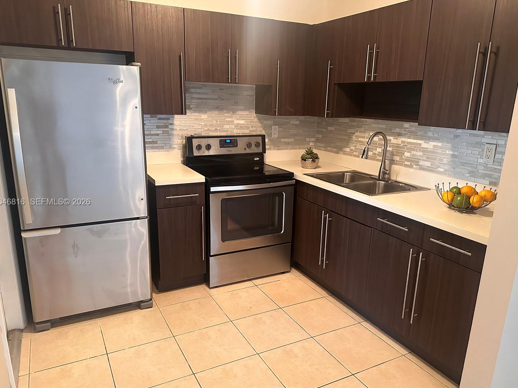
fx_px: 389
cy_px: 202
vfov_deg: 53.1
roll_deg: -1.7
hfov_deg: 67.3
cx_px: 262
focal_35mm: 26
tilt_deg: -14.6
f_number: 1.78
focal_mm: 6.86
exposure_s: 1/60
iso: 800
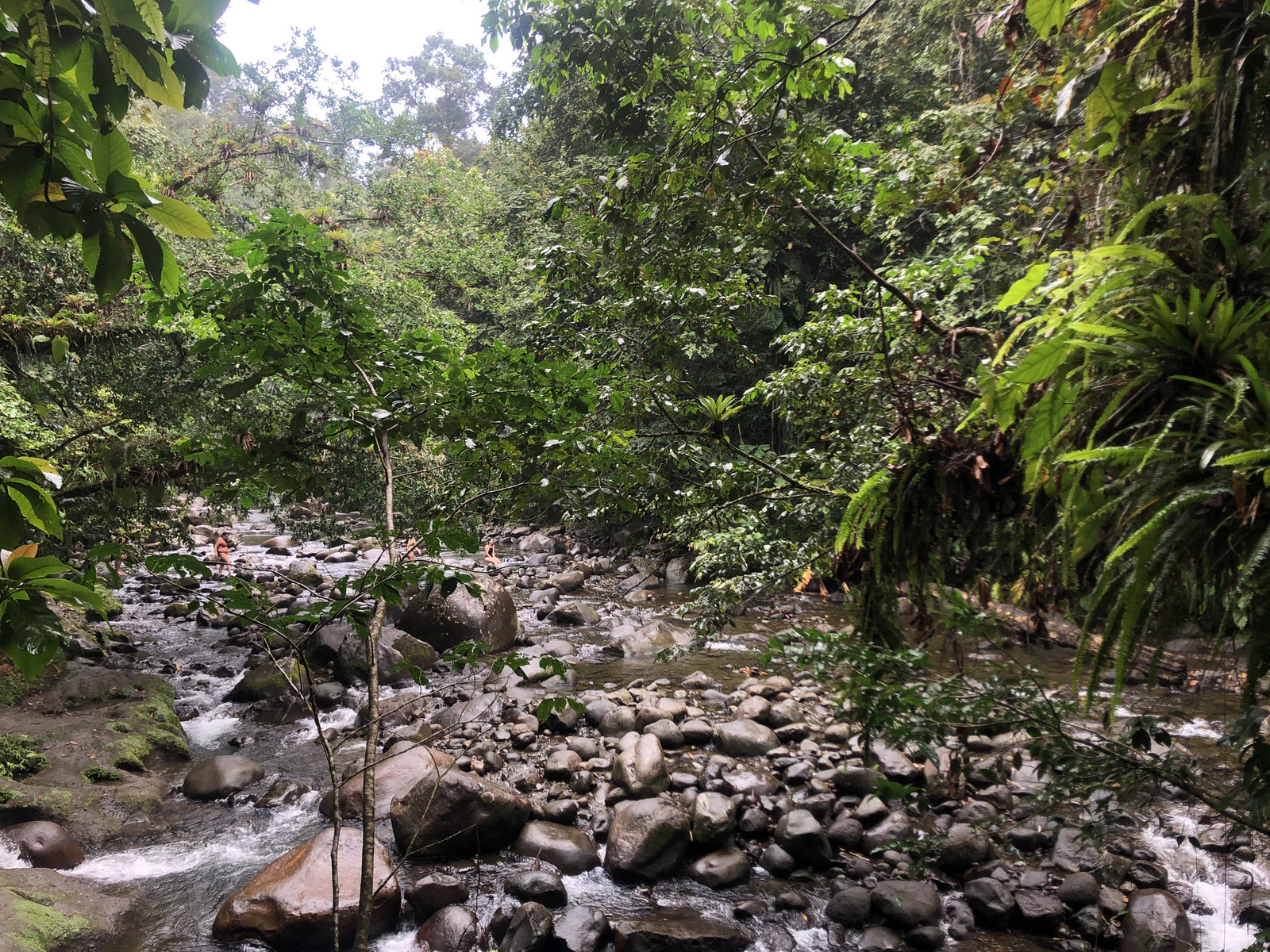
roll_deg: +1.1
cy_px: 476
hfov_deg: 63.4
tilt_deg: -0.9
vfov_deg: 49.7
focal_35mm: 28
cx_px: 635
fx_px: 1027
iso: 20
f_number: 1.8
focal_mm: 4
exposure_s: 1/130
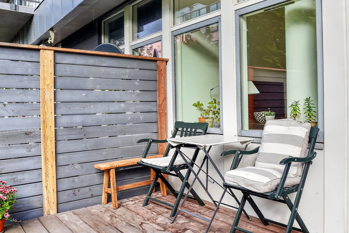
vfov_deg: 42.3
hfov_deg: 58.9
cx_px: 232
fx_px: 301
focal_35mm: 31
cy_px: 113
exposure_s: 1/15
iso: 400
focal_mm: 17
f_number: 8
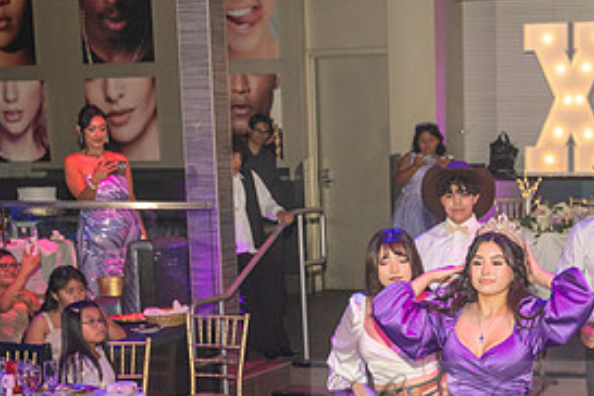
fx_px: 1402
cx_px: 500
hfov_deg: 23.5
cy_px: 412
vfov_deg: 15.7
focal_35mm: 85
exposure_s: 1/200
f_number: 4
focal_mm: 40
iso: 1000
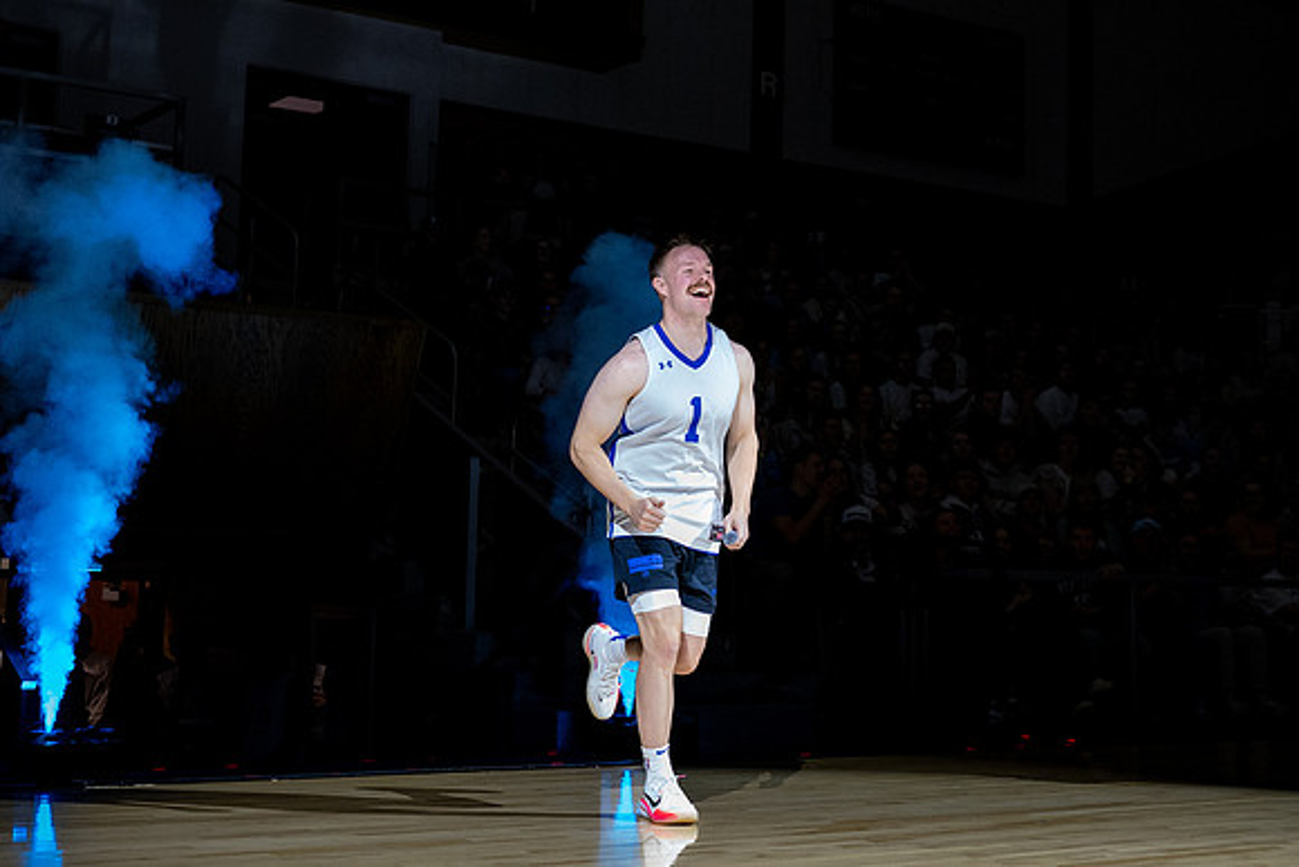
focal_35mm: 55
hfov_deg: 36.2
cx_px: 710
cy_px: 333
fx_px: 1987
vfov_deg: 24.5
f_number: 2.8
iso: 4000
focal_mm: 34
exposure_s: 1/1600
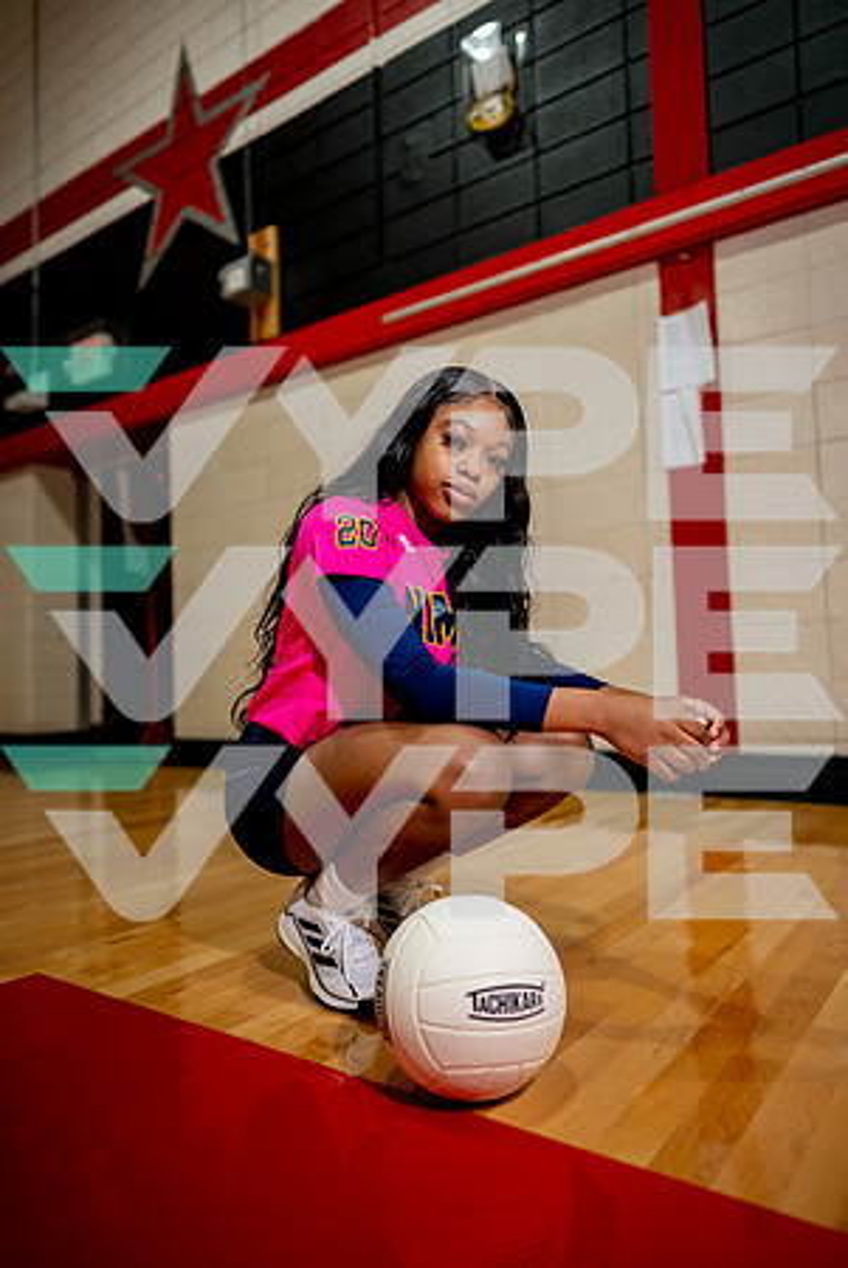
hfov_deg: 53.2
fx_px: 846
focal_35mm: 24
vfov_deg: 73.7
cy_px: 634
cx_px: 424
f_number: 1.4
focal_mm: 24
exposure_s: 1/400
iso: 400
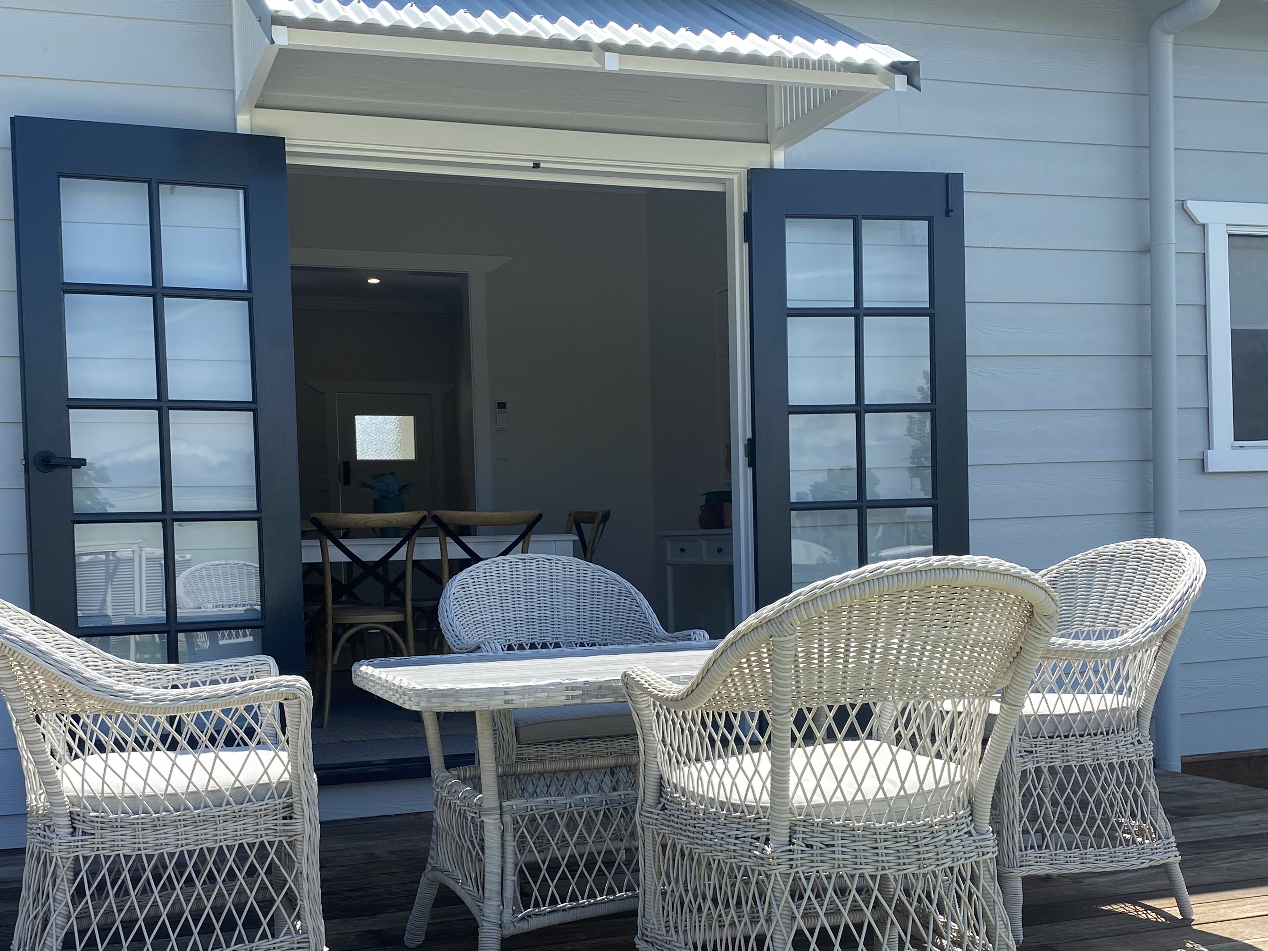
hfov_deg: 47.8
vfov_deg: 36.6
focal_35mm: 39
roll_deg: +1.7
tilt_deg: -3.5
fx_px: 1429
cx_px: 559
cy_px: 609
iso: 32
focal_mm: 4.25
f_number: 1.8
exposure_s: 1/1412
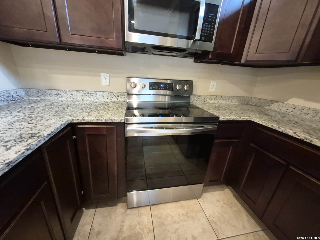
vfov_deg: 89.9
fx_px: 120
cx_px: 160
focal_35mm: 13
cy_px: 120
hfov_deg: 106.2
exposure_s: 1/60
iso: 1250
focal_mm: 1.74
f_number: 2.2
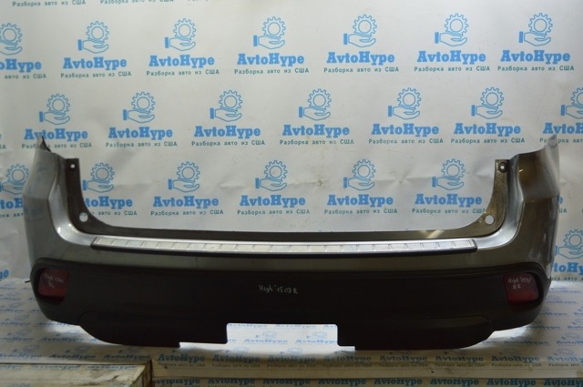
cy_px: 194
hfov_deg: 51.3
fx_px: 607
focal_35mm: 38
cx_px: 292
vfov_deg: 35.4
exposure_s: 1/80
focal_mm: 25
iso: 400
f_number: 4
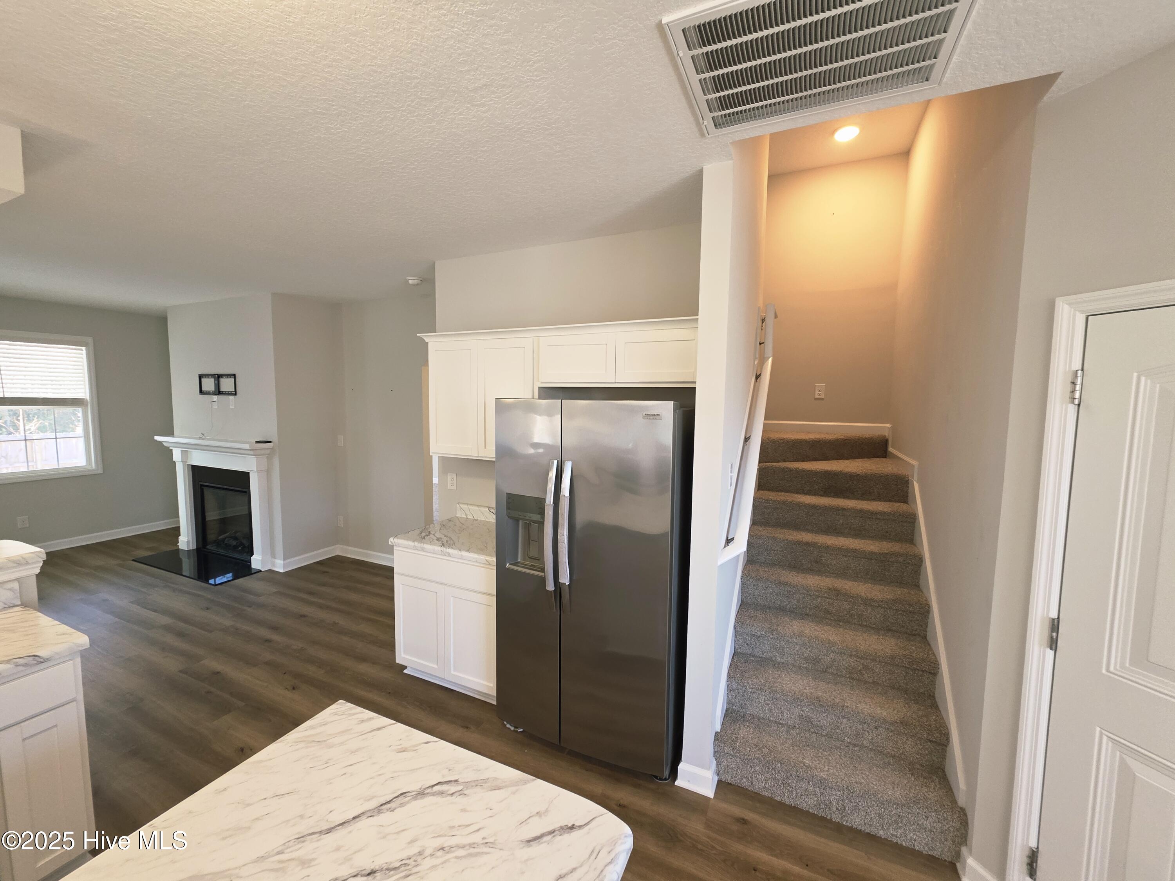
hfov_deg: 106.2
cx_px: 588
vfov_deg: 89.9
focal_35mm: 13
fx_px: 441
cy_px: 440
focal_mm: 2.2
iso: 250
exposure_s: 1/120
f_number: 1.9
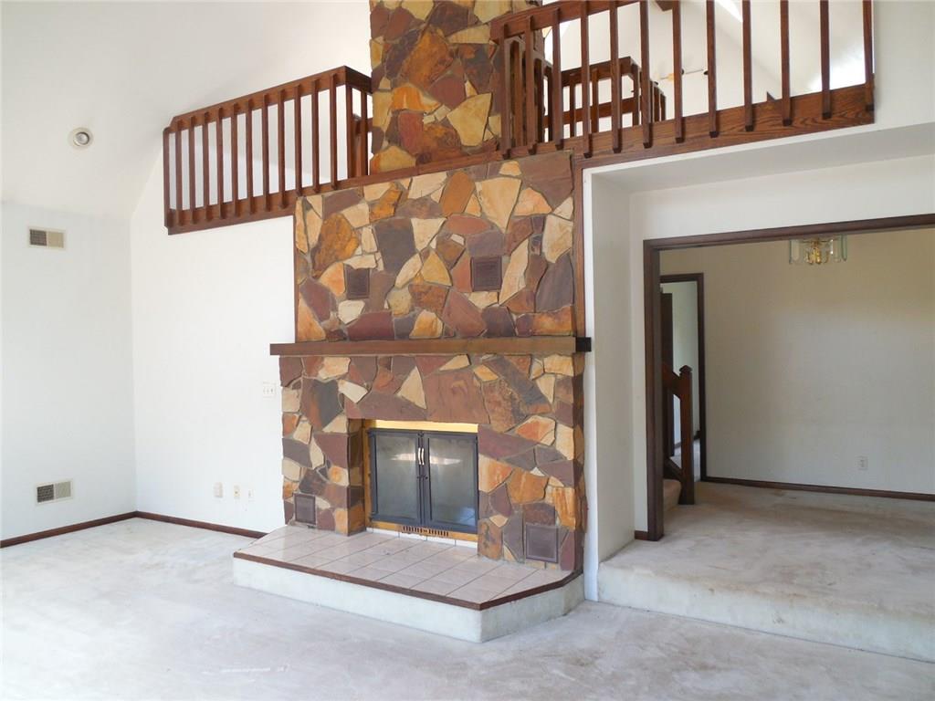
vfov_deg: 54.9
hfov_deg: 69.4
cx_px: 468
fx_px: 675
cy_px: 350
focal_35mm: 25
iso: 160
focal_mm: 4.5
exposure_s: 1/30
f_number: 3.3
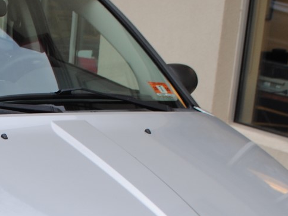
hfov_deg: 18.2
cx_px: -2
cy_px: 246
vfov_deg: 13.8
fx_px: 874
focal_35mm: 105
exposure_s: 1/125
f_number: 5.6
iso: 160
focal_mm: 22
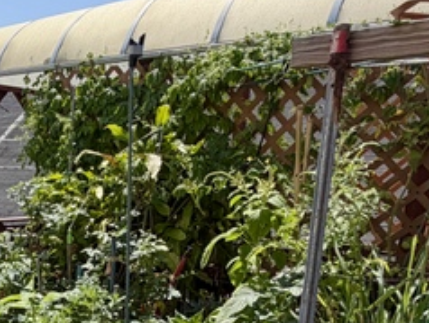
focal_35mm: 47
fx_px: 583
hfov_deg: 37.5
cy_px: 312
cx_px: 36
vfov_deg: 29.2
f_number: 2.2
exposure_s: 1/770
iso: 25
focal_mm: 2.22
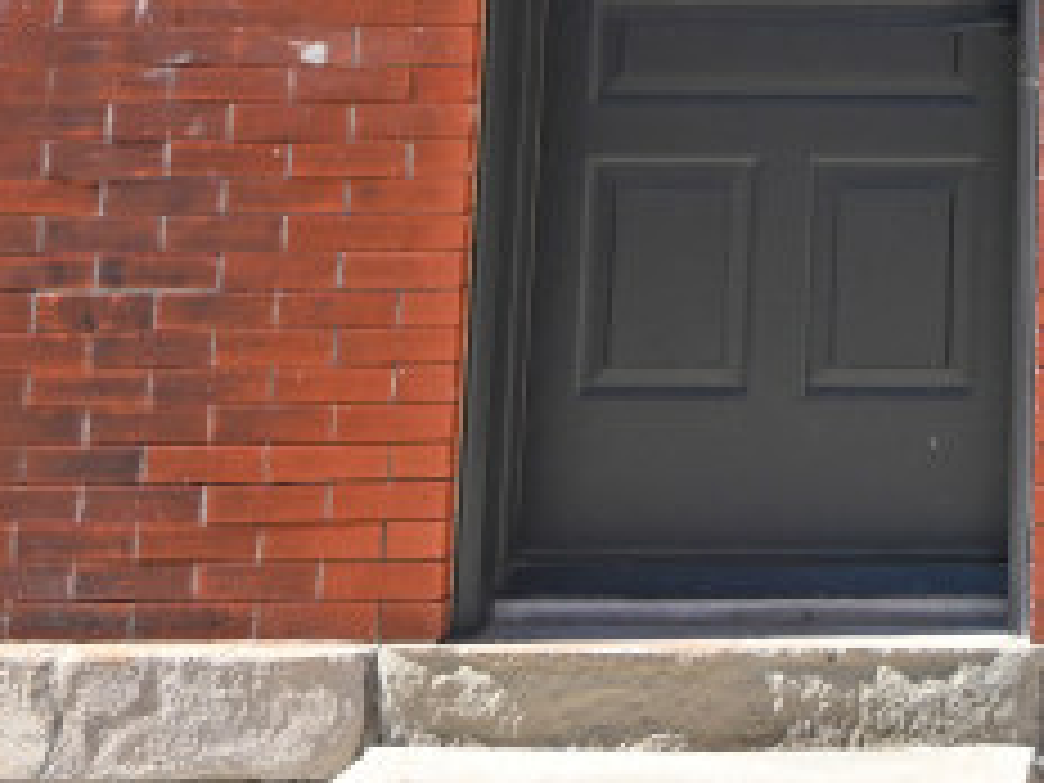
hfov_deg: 15.6
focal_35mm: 118
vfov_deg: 10.8
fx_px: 3559
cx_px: 1458
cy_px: -1062
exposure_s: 1/250
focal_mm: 19
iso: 100
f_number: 5.6
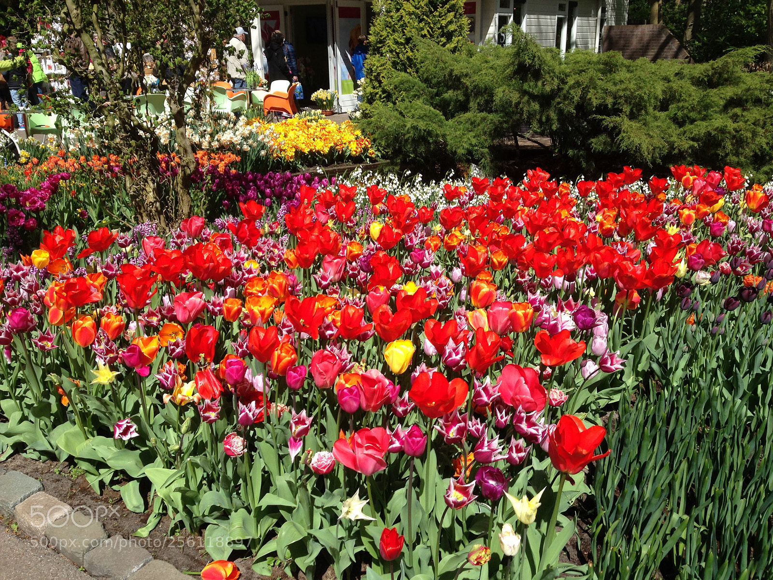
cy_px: 290
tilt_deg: -18.8
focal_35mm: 33
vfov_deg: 42.9
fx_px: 737
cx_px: 386
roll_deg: +1.5
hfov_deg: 55.4
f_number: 2.4
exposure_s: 1/1290
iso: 50
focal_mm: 4.12
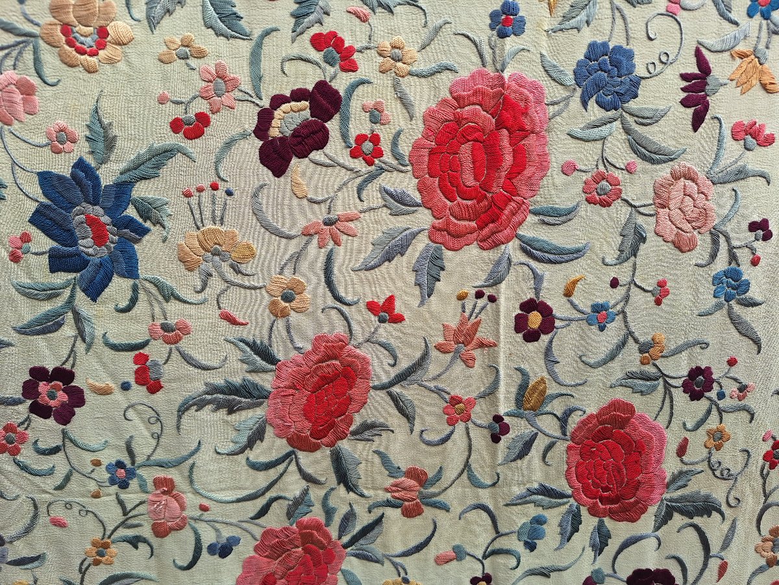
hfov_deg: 73.9
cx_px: 390
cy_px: 292
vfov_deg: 58.9
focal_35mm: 23
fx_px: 518
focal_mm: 5.54
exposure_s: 1/591
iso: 40
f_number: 1.8
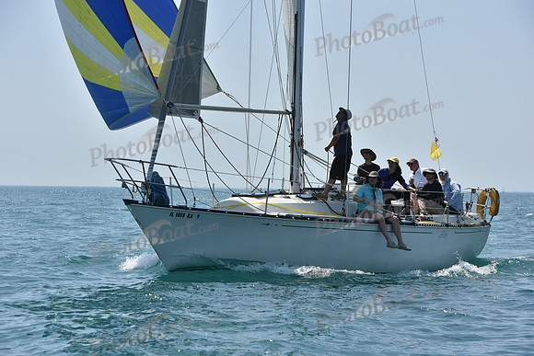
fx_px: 1810
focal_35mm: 122
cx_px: 267
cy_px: 178
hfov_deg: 16.8
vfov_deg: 11.2
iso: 250
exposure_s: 1/1250
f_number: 9
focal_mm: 122
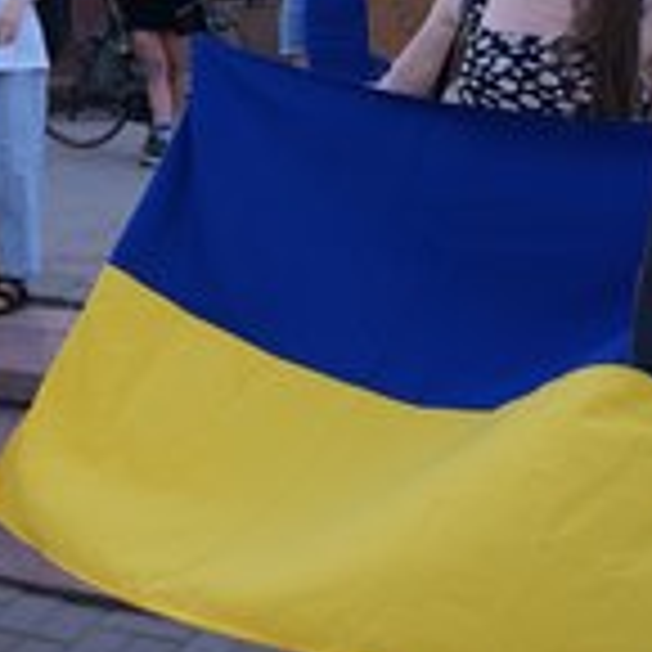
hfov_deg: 22.6
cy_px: 92
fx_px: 1598
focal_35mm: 75
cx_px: 99
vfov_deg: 22.6
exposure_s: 1/125
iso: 200
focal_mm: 32
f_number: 5
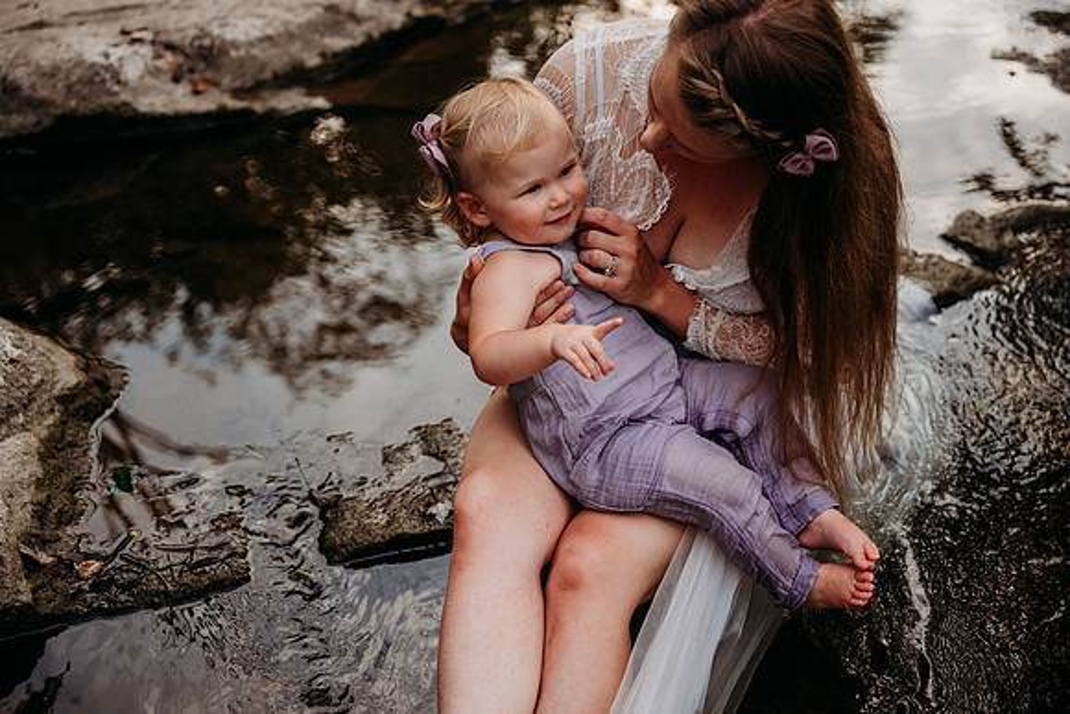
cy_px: 357
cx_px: 535
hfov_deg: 40.3
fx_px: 1457
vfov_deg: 27.5
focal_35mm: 49
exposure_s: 1/1600
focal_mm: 49
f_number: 3.2
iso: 500
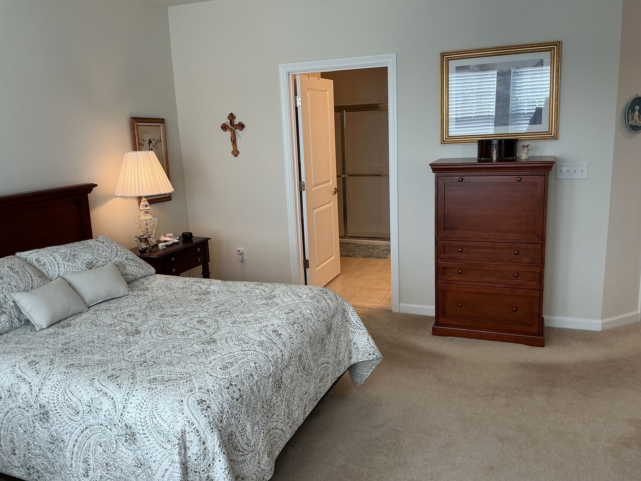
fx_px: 537
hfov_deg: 61.7
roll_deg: +3.0
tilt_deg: -15.1
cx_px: 320
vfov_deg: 48.2
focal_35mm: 29
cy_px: 240
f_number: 1.8
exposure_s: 1/120
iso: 50
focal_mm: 3
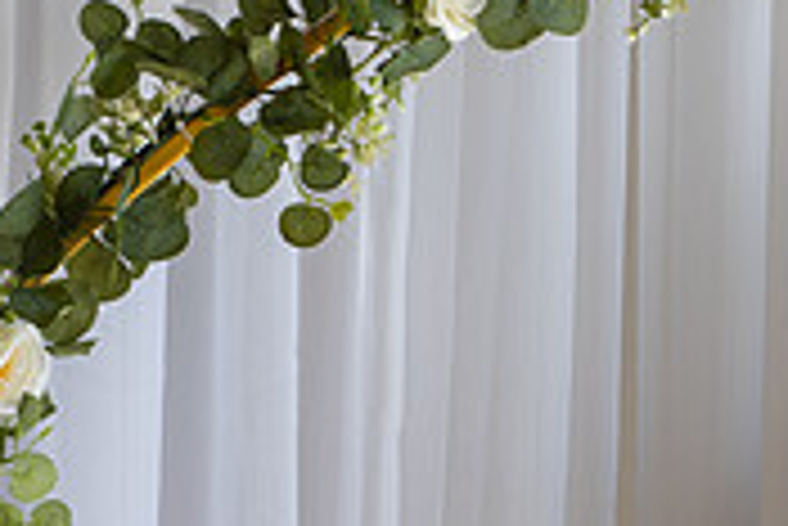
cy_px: 296
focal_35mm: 581
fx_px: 12728
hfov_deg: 3.5
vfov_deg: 2.4
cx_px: 1202
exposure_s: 1/160
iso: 100
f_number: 3.2
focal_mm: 150
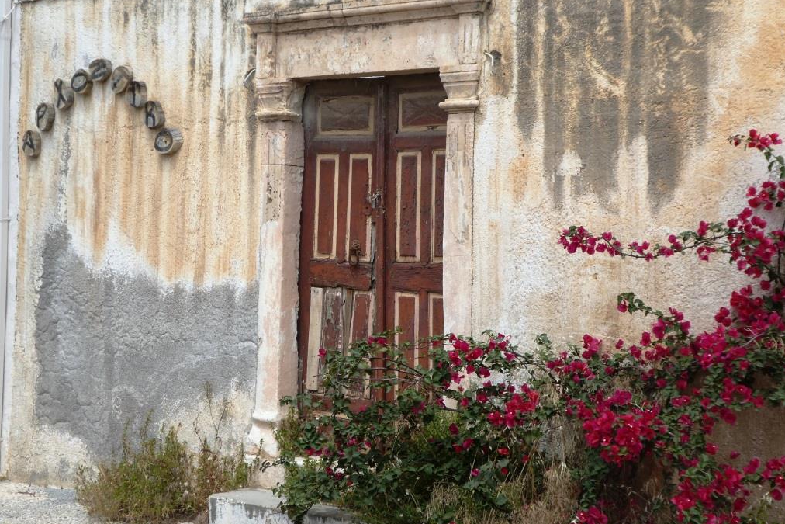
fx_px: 1308
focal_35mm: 60
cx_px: 396
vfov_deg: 22.6
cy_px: 281
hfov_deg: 33.4
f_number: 4.2
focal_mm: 10.3
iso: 80
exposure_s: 1/500
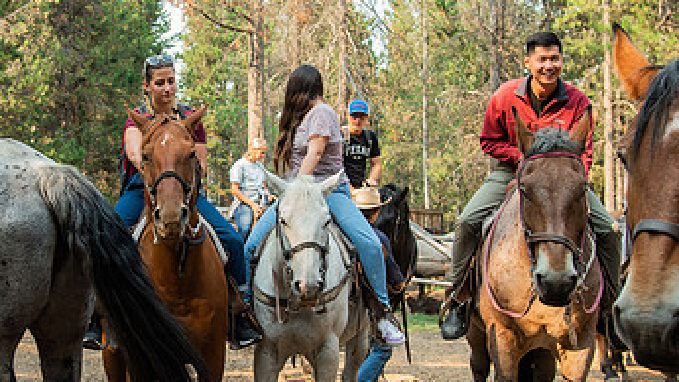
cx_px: 195
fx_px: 1206
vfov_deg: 18.0
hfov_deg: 31.0
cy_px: 170
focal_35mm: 67
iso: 320
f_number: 4.5
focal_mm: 38
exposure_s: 1/250
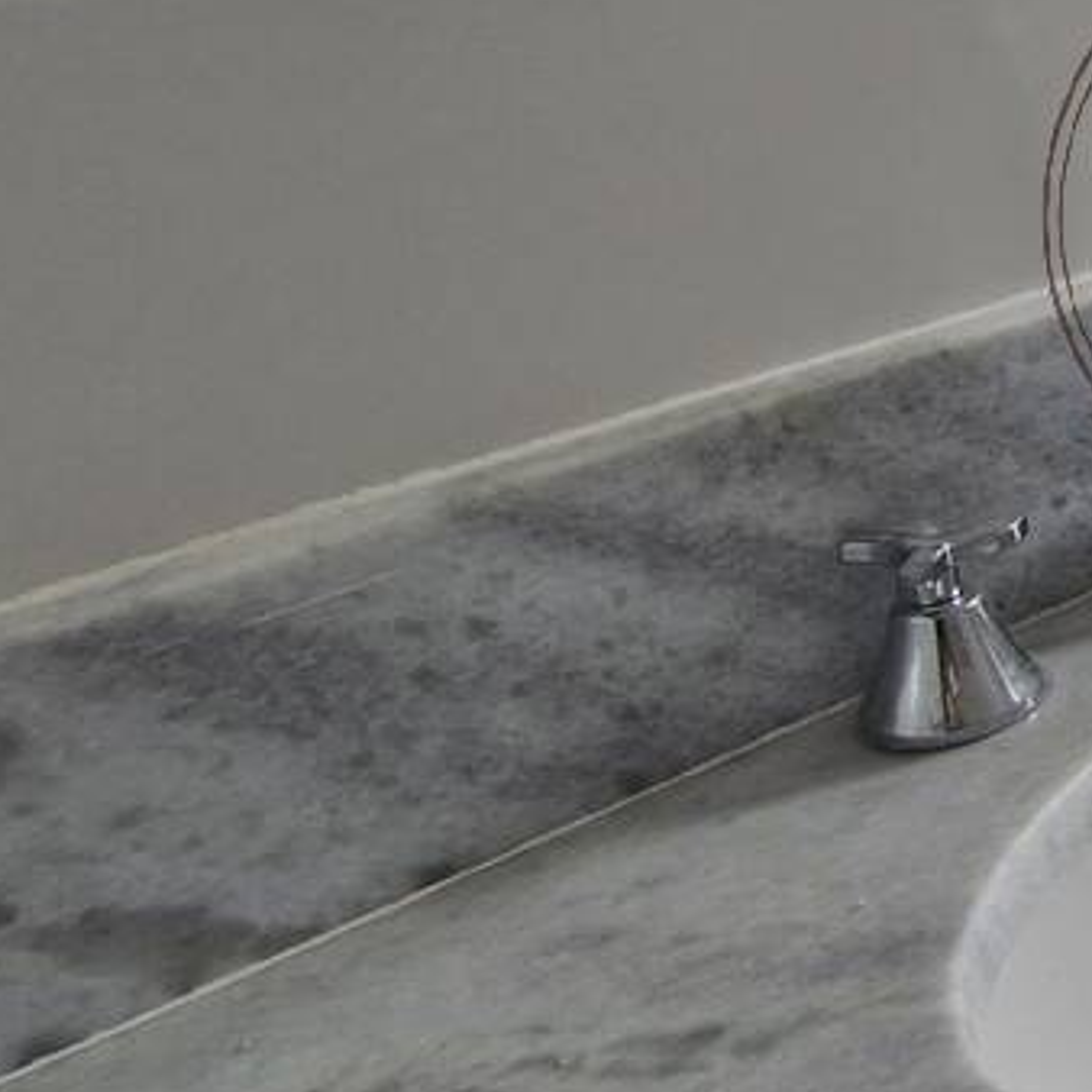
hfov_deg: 23.3
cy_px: 220
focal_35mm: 49
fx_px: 1749
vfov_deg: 33.7
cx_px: 1842
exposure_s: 1/154
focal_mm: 1.74
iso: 50
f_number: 2.2
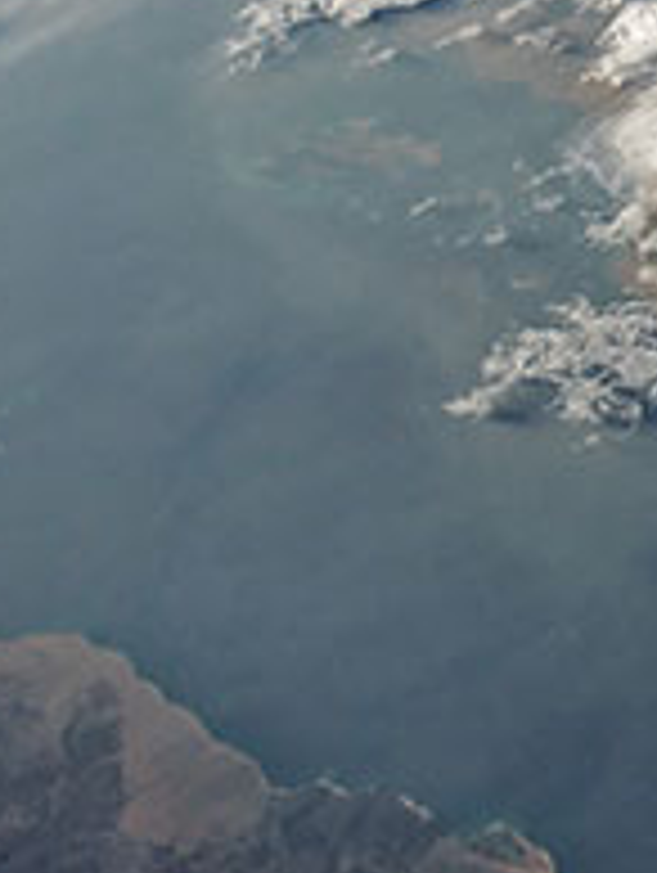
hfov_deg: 16.0
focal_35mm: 87
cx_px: 886
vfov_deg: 22.3
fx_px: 2197
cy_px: 256
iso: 200
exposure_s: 1/4000
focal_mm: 32
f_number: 10
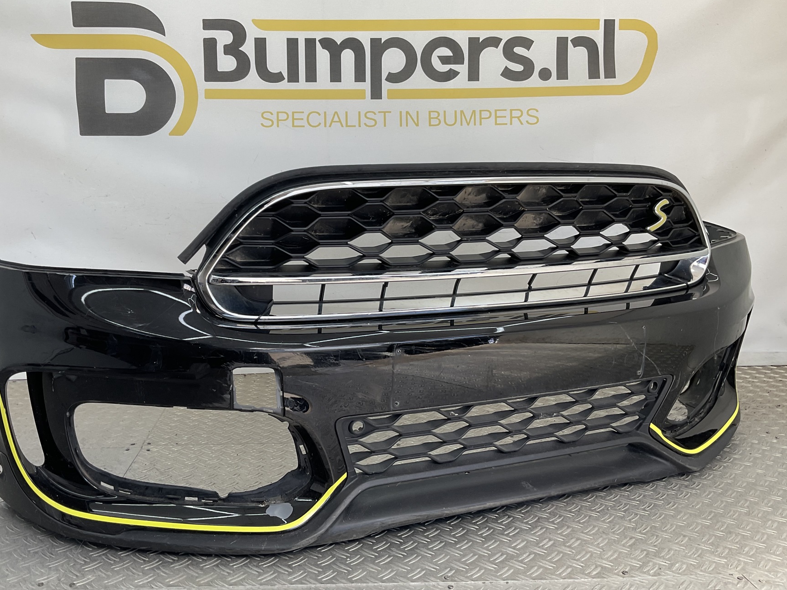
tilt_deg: -10.5
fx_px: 773
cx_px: 343
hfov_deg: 53.8
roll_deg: -0.5
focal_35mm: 34
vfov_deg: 41.8
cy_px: 299
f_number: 1.8
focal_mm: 3
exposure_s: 1/144
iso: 16
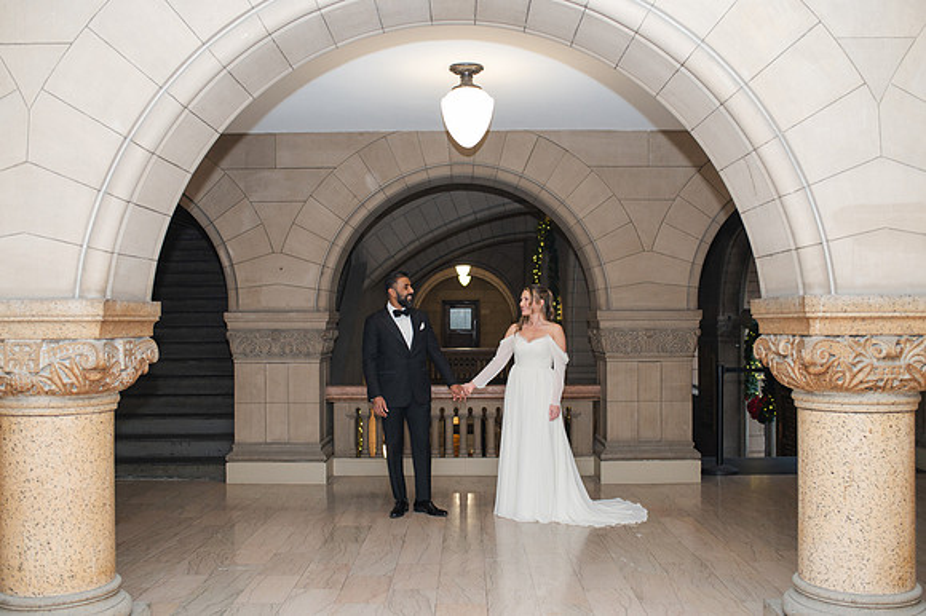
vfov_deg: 37.3
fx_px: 914
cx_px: 463
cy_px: 308
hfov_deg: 53.7
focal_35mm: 36
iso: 1000
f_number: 3.5
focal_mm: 35
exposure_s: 1/200
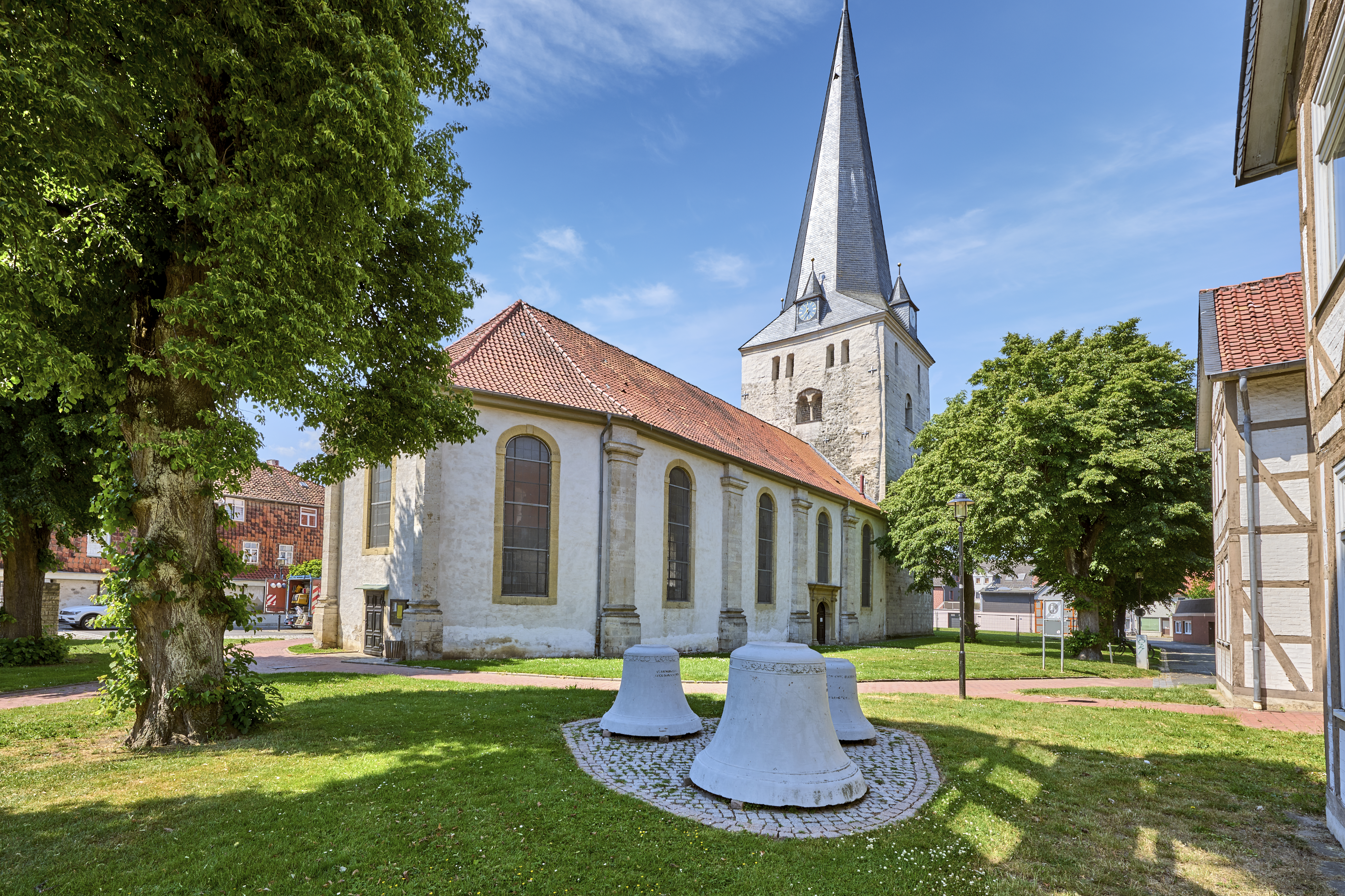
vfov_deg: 77.3
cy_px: 426
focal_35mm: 15
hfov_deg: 100.4
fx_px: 560
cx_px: 659
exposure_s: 1/80
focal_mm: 14
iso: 100
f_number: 11
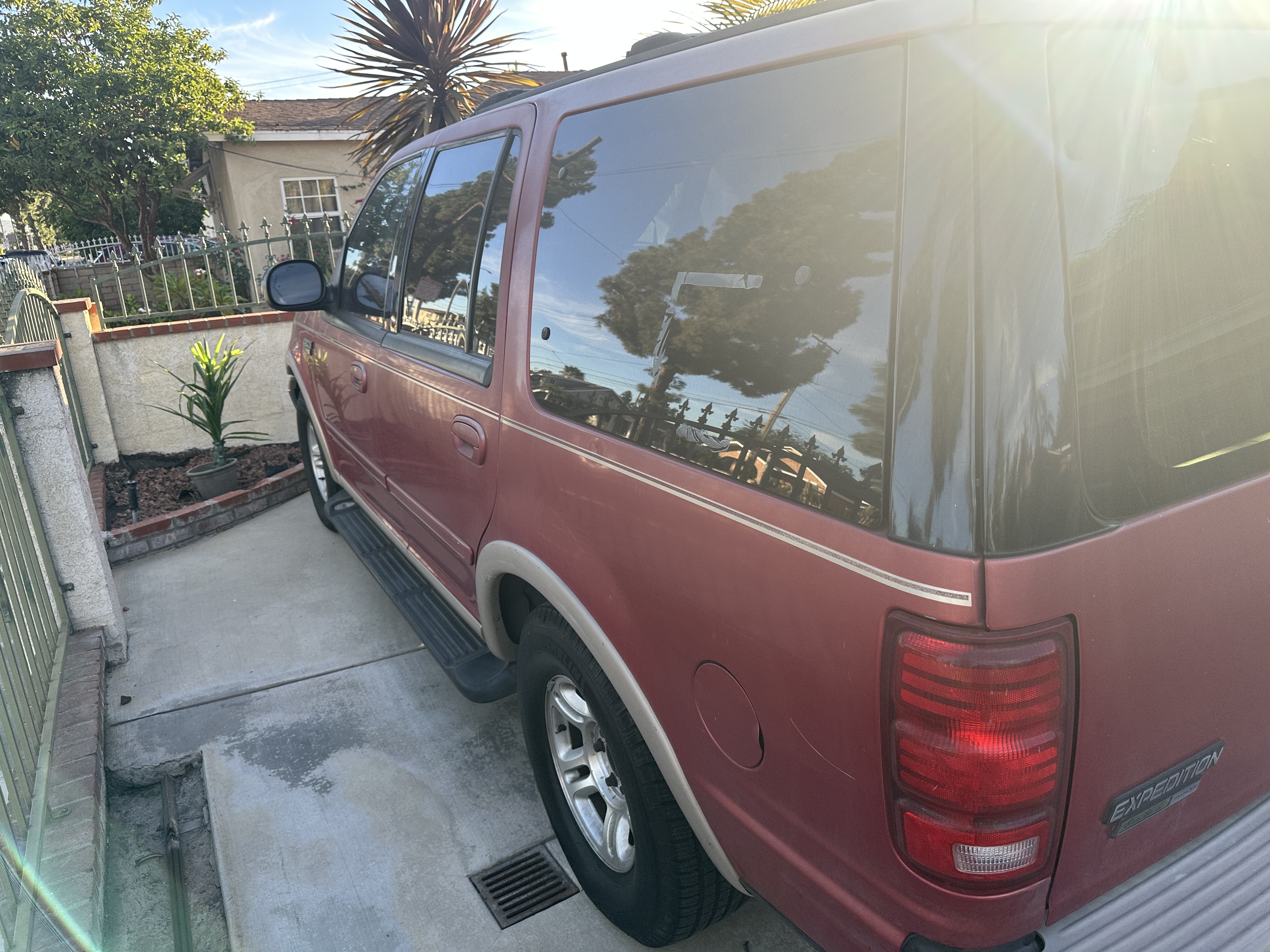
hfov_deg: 71.6
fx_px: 881
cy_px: 476
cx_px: 635
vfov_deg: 56.8
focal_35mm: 24
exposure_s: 1/496
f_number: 1.78
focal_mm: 6.86
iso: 80
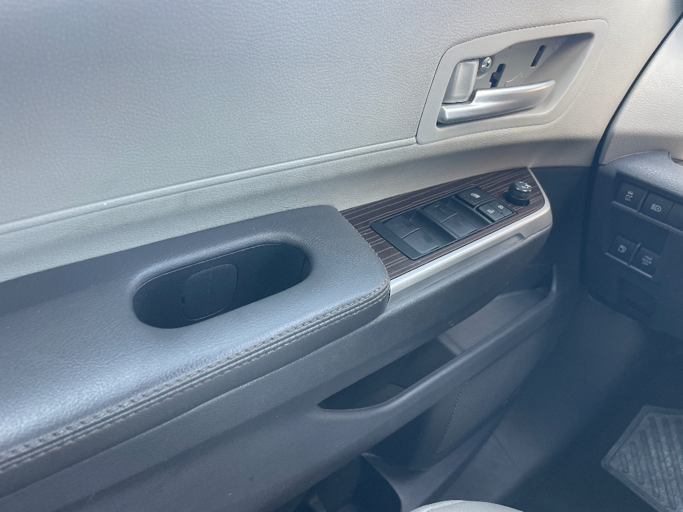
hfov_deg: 67.3
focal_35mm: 26
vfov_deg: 53.1
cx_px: 342
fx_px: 513
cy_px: 256
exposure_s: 1/121
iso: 64
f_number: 1.6
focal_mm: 4.2
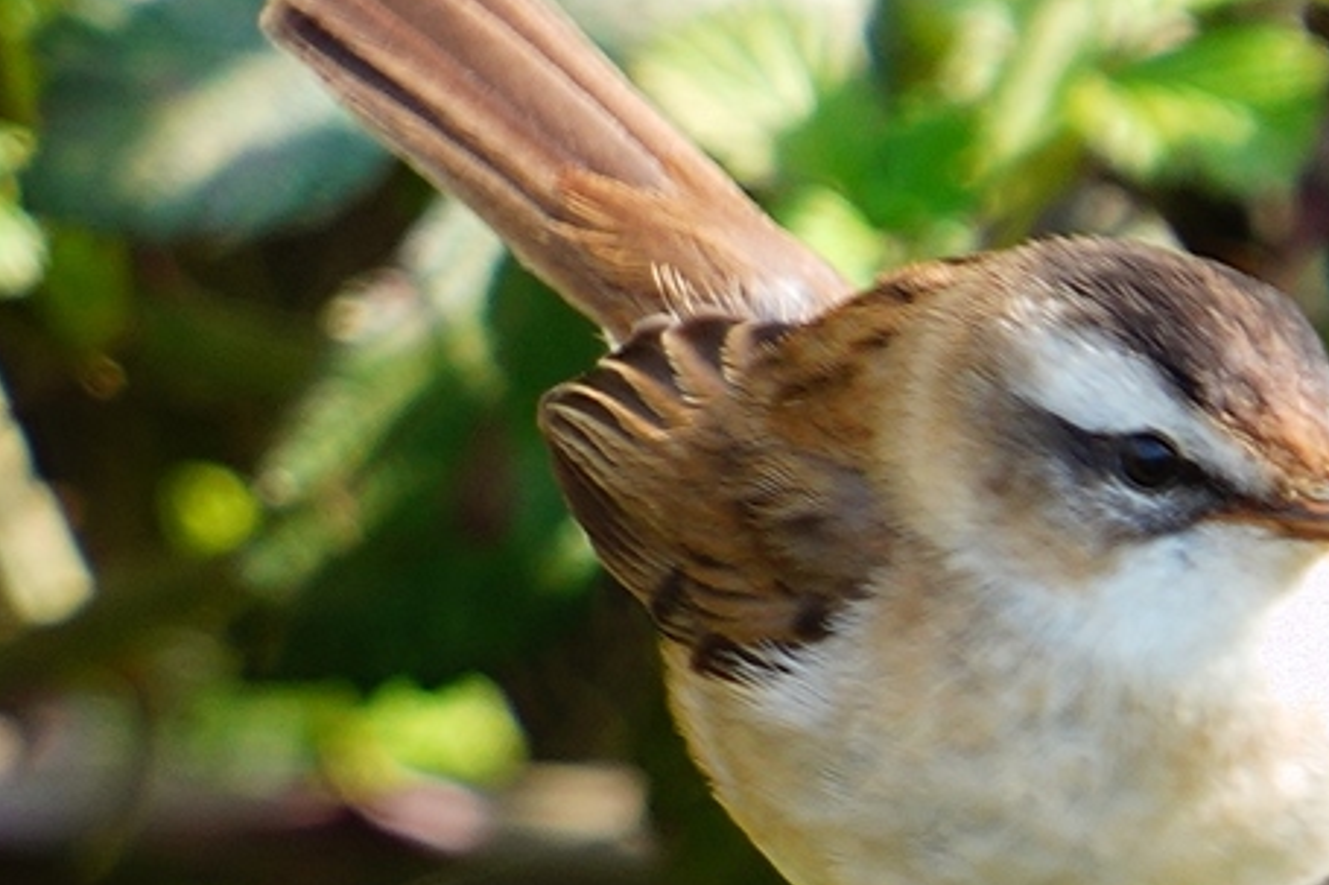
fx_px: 43802
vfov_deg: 1.2
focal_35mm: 1187
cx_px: 1238
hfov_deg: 1.7
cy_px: 584
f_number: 6.3
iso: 80
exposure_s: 1/60
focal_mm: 600
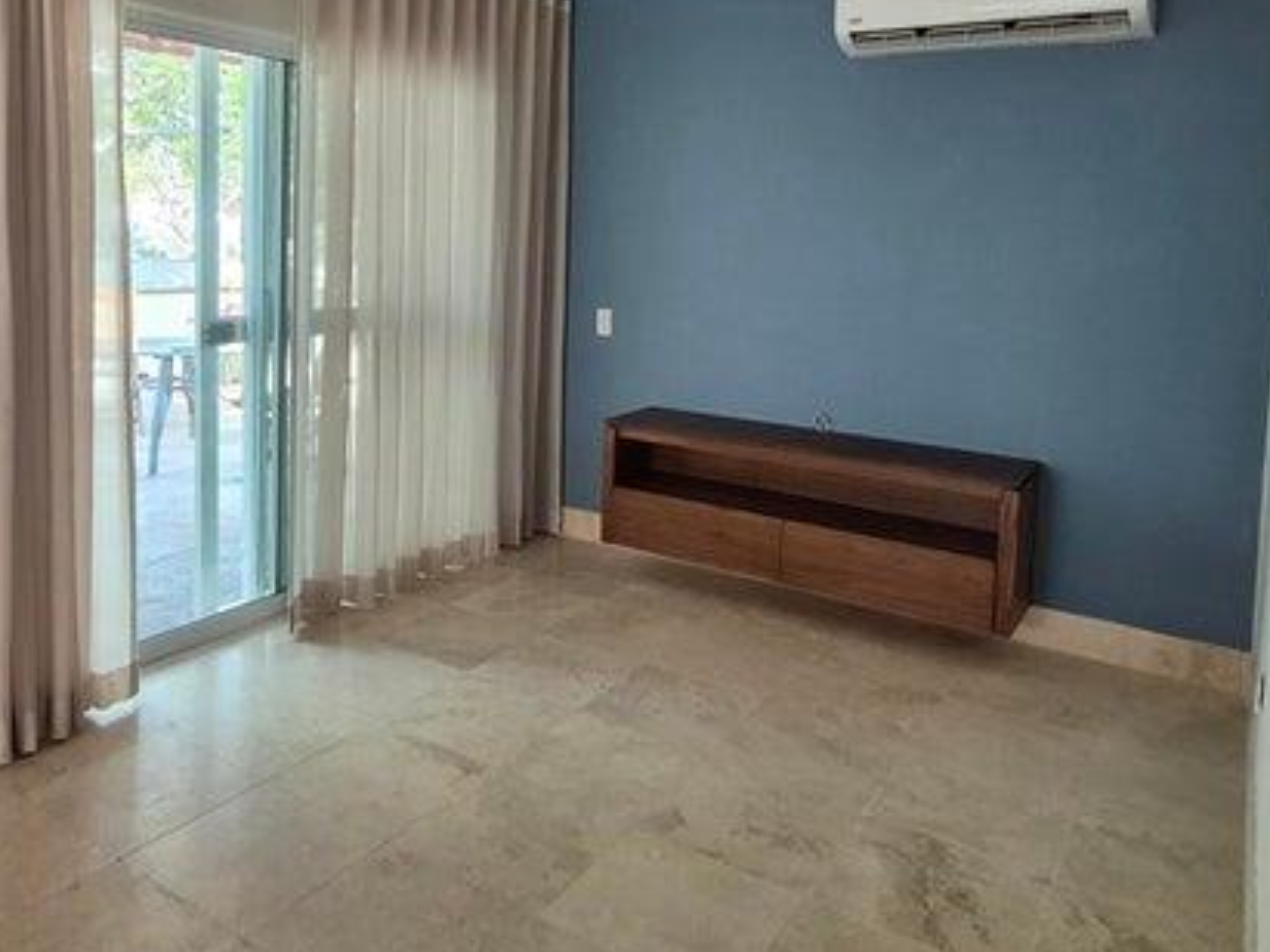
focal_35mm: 27
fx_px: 990
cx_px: 499
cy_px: 272
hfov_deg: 64.6
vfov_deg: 49.8
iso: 160
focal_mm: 1.74
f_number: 2.2
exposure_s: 1/60
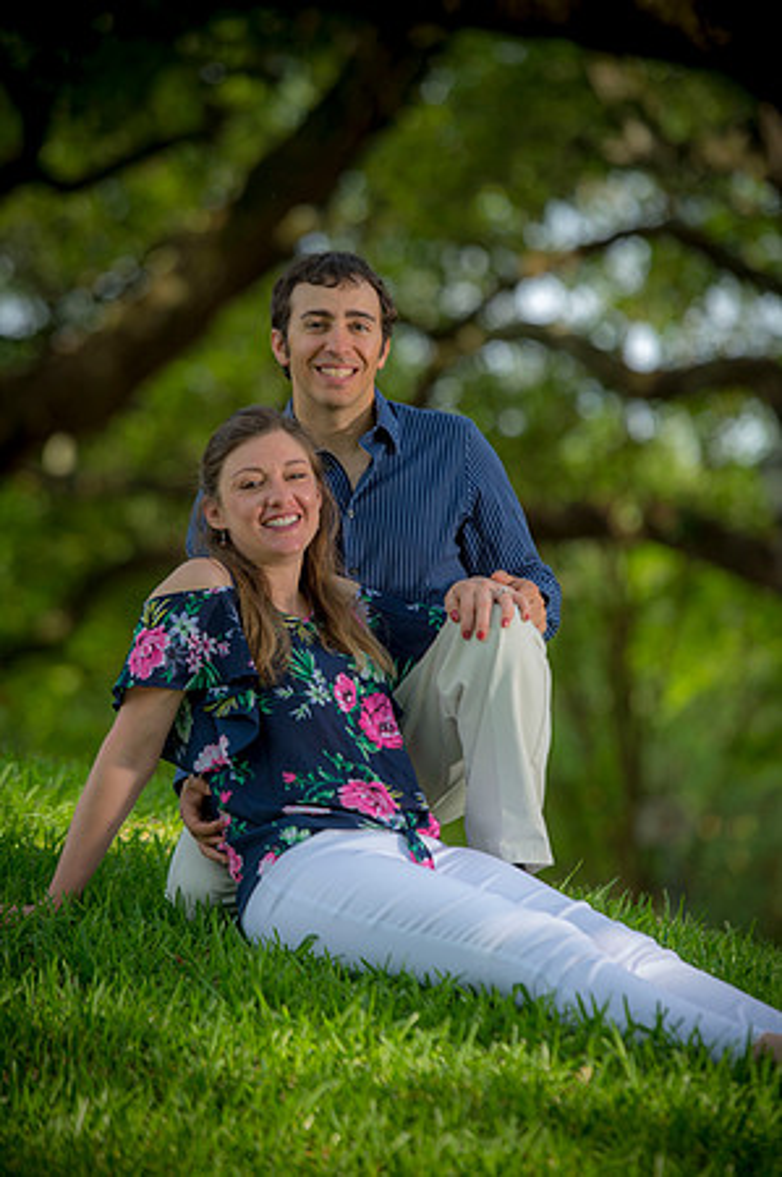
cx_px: 391
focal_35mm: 170
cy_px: 588
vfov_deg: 12.1
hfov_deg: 8.1
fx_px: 5552
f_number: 3.5
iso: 200
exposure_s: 1/400
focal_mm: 170
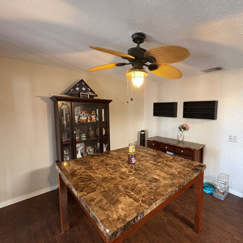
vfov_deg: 84.0
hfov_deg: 82.7
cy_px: 124
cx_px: 148
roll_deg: -1.0
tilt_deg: -5.2
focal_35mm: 17
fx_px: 135
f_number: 2.2
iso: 640
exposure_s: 1/60
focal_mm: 2.22
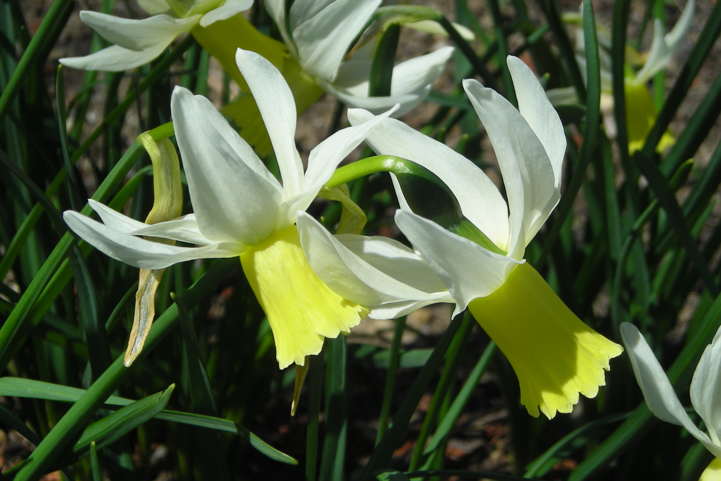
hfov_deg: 25.1
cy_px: 212
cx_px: 361
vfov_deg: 16.9
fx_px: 1622
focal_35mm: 81
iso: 50
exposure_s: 1/162
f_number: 8.4
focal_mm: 12.7
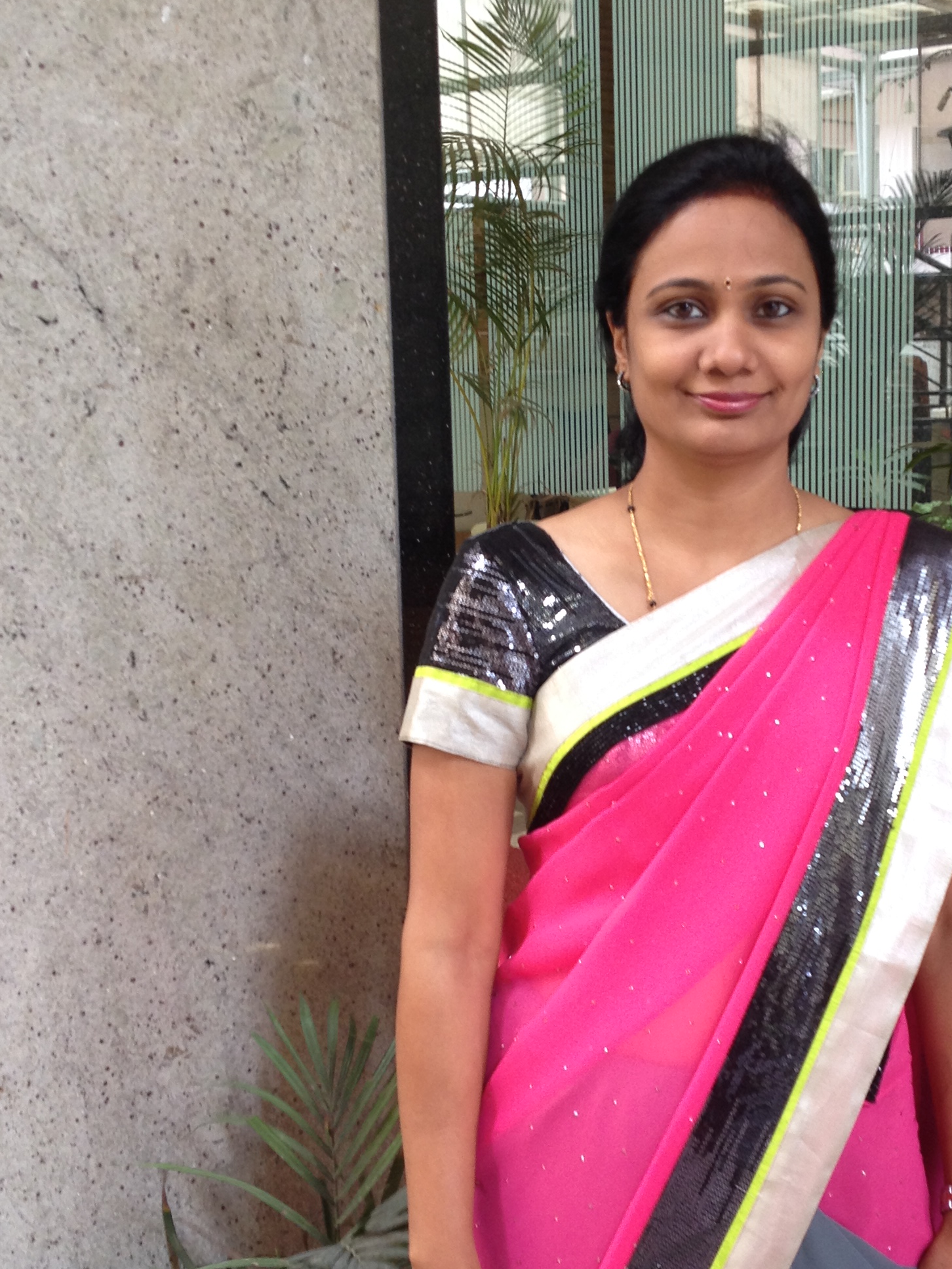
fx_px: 2163
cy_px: 695
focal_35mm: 59
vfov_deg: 32.7
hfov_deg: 24.6
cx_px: 665
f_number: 2.4
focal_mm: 4.28
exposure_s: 1/20
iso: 50
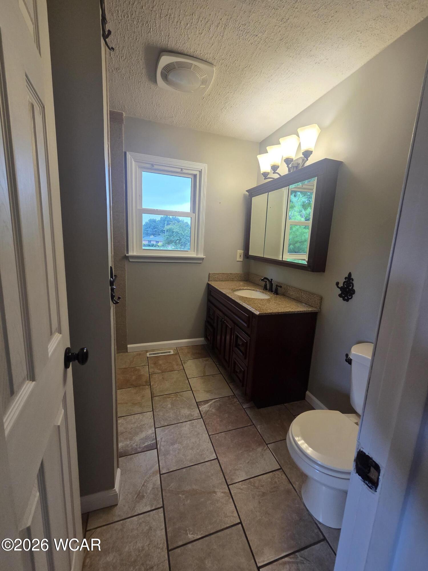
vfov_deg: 106.2
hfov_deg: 89.9
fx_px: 214
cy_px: 286
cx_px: 214
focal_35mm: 13
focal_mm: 2.2
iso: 200
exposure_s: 1/60
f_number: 2.2
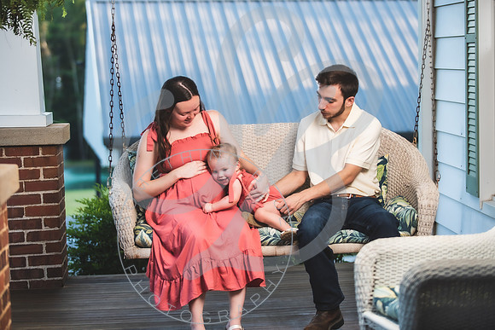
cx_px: 243
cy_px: 143
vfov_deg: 12.4
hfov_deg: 18.4
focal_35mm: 111
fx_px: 1524
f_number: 2.8
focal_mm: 95
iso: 100
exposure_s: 1/125
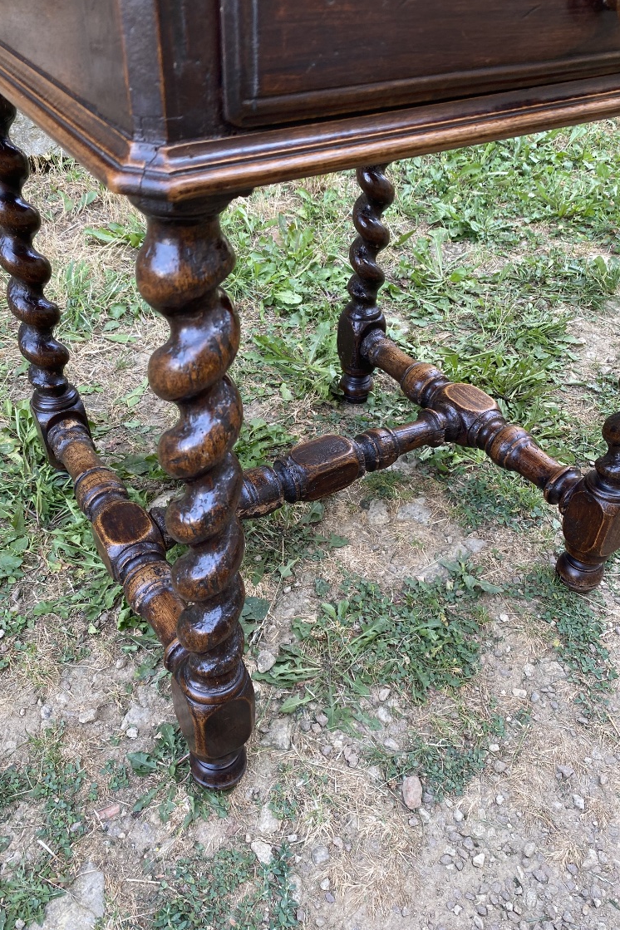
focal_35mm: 29
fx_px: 749
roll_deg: -2.7
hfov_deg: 44.9
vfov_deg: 63.6
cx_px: 291
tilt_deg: -38.7
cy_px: 483
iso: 40
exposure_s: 1/122
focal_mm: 4.25
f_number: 1.8
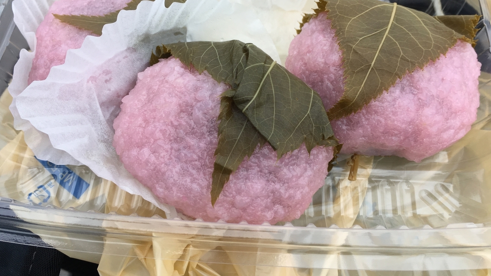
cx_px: 244
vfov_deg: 36.4
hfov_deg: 61.0
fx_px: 417
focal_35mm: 32
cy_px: 99
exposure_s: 1/487
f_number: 2.2
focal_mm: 4.15
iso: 25
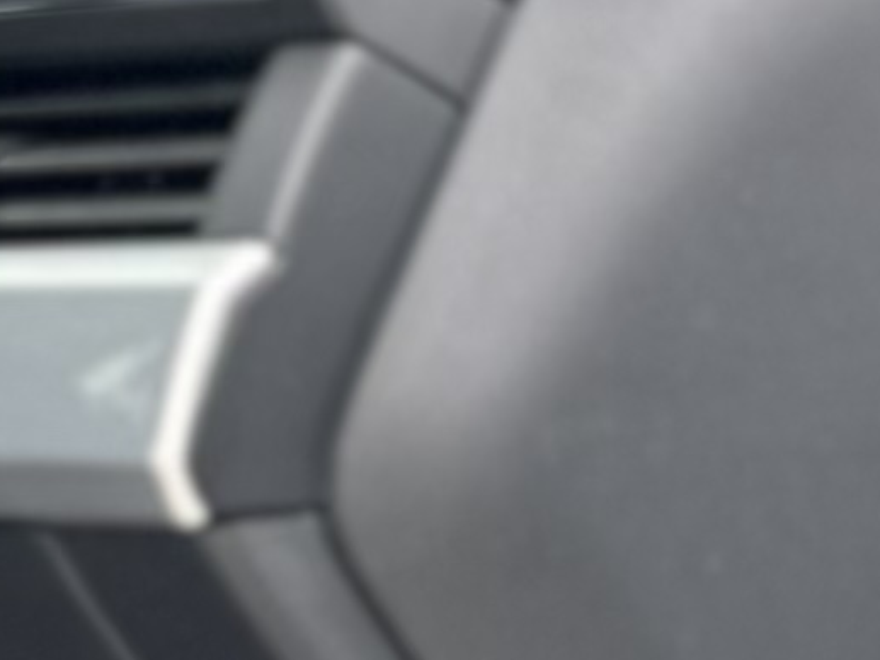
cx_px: -1900
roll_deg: +0.0
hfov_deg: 8.5
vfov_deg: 7.9
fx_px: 4755
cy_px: 631
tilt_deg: -4.1
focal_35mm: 187
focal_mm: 6.86
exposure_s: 1/356
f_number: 1.78
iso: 80
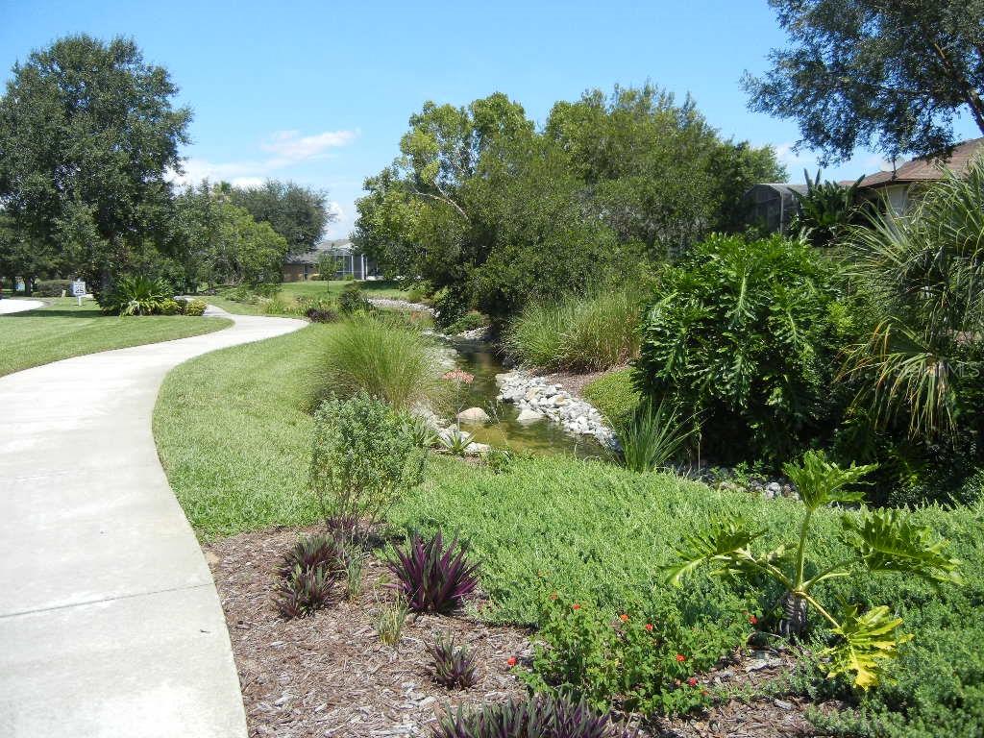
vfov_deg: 46.8
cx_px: 492
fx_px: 853
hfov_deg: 60.0
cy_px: 369
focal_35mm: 30
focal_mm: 5.4
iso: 160
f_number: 7
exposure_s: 1/278
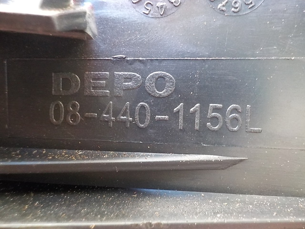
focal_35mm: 30
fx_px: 264
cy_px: 114
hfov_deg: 60.0
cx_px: 152
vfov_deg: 46.8
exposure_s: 1/8
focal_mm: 4.1
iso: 560
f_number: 3.3
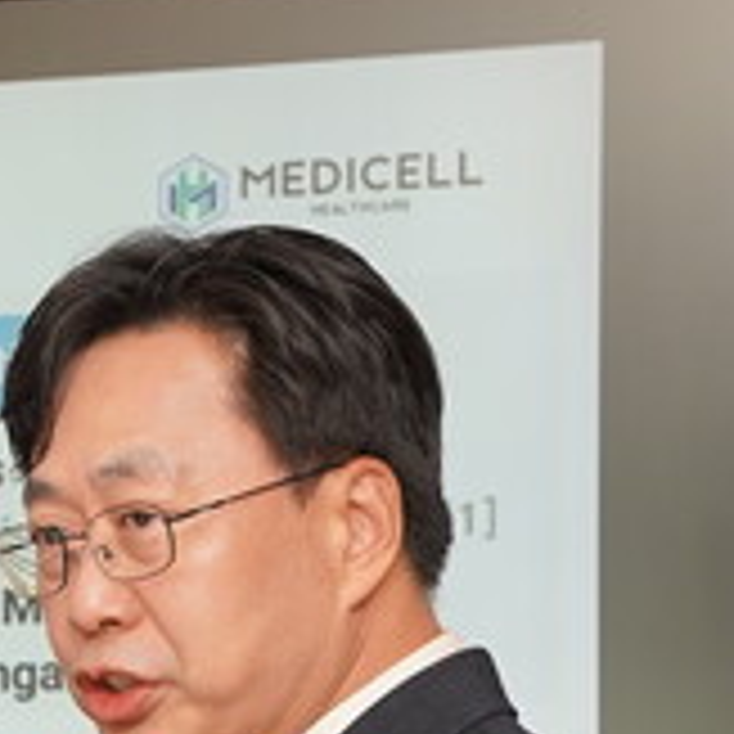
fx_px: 5853
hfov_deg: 7.0
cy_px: 916
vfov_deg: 7.1
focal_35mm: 244
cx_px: -554
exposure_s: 1/160
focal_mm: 45
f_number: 4
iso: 320
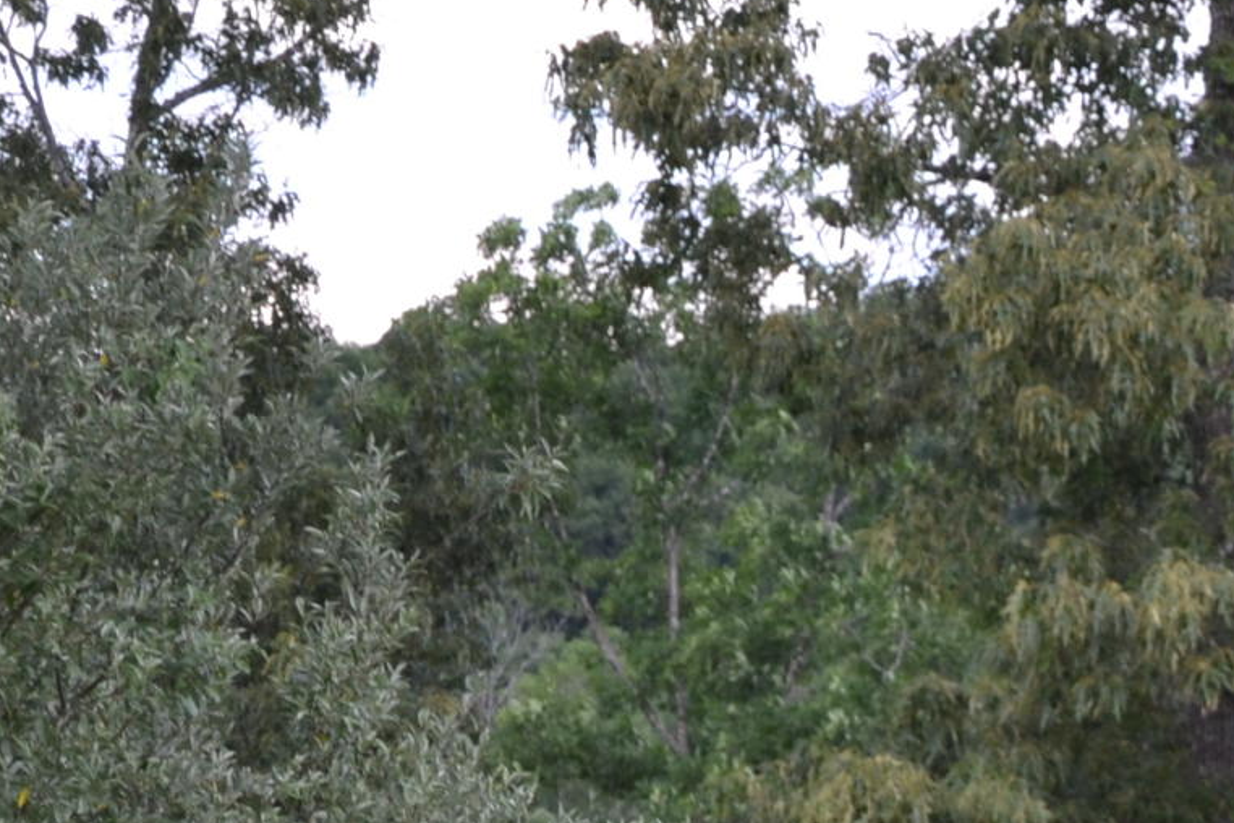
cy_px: 1233
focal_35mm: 325
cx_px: 1717
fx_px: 11138
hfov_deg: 6.3
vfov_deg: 4.2
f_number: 5.6
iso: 200
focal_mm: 55
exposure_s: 1/200
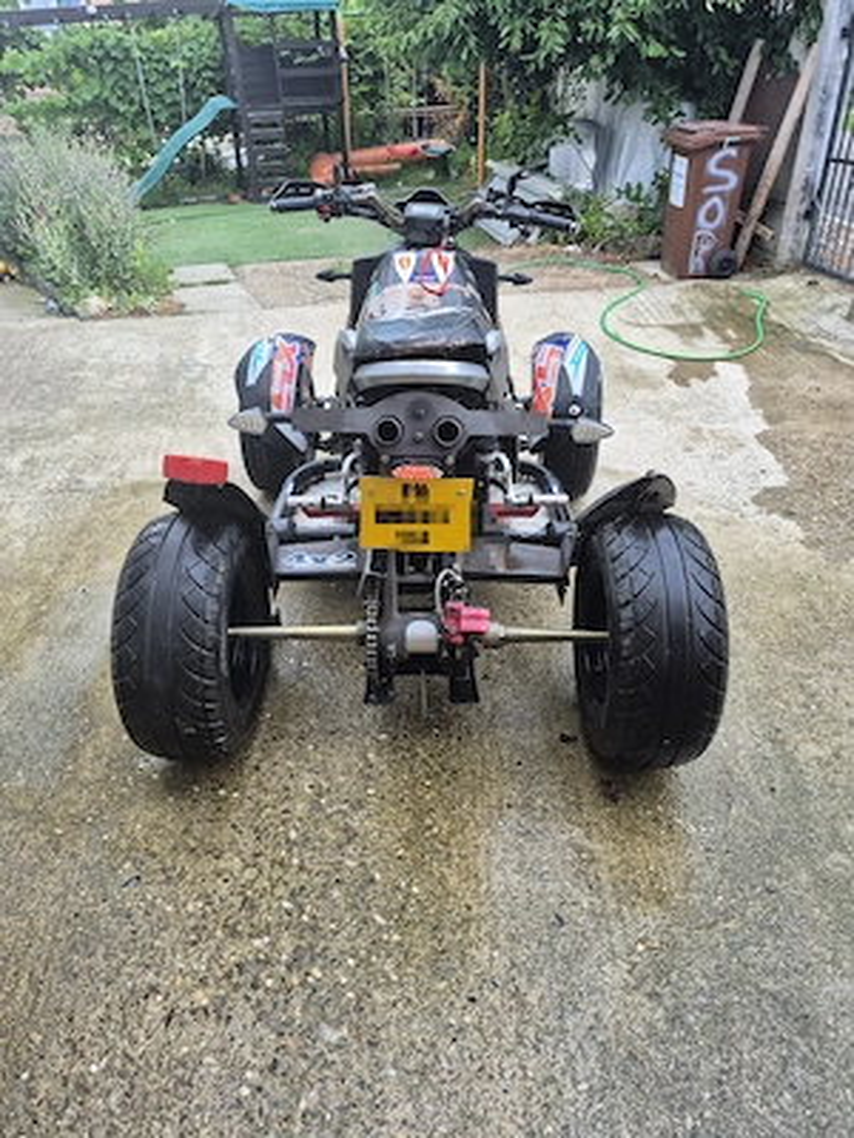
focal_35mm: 23
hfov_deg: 58.9
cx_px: 427
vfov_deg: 73.9
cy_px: 569
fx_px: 757
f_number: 1.8
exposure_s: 1/182
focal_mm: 5.4
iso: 25
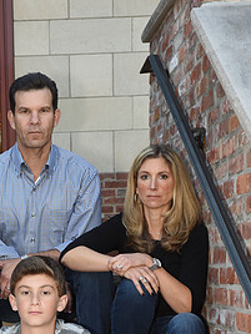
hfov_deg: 14.6
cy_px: 329
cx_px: 12
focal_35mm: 100
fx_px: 967
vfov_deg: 19.1
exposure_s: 1/100
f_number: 8
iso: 640
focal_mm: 48
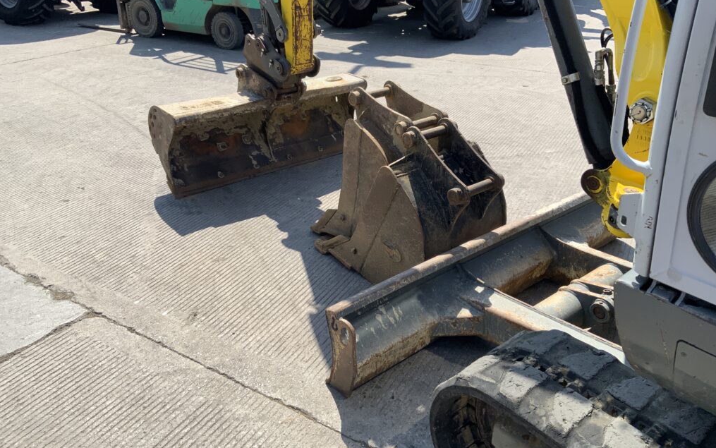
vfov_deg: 40.5
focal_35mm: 31
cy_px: 195
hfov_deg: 61.2
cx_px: 359
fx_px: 605
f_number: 1.8
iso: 16
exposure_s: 1/1342
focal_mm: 3
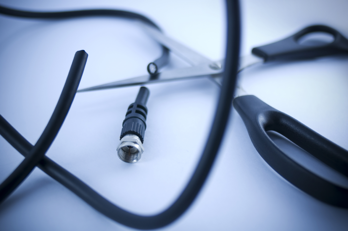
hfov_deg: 46.4
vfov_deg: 31.8
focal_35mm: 42
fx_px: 405
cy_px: 116
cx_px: 174
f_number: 2.8
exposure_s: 1/50
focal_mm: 28
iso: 200
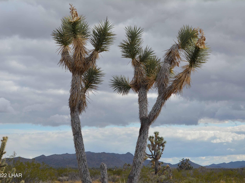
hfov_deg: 21.9
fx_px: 634
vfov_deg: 16.5
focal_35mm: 90
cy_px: 92
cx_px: 129
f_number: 8
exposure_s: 1/250
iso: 100
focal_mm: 55
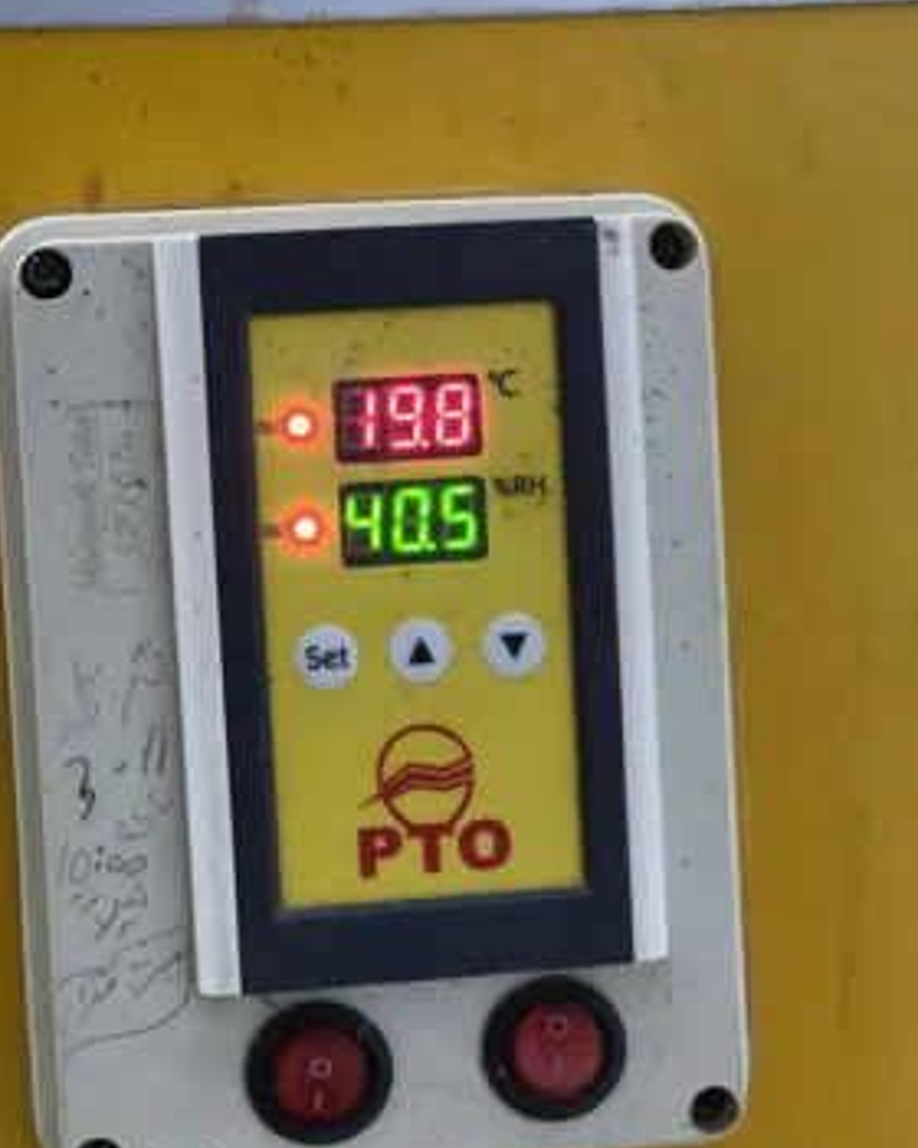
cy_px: 558
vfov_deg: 22.2
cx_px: 482
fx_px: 2921
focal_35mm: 86
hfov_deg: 17.9
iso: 400
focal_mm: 9
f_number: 2.8
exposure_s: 1/26
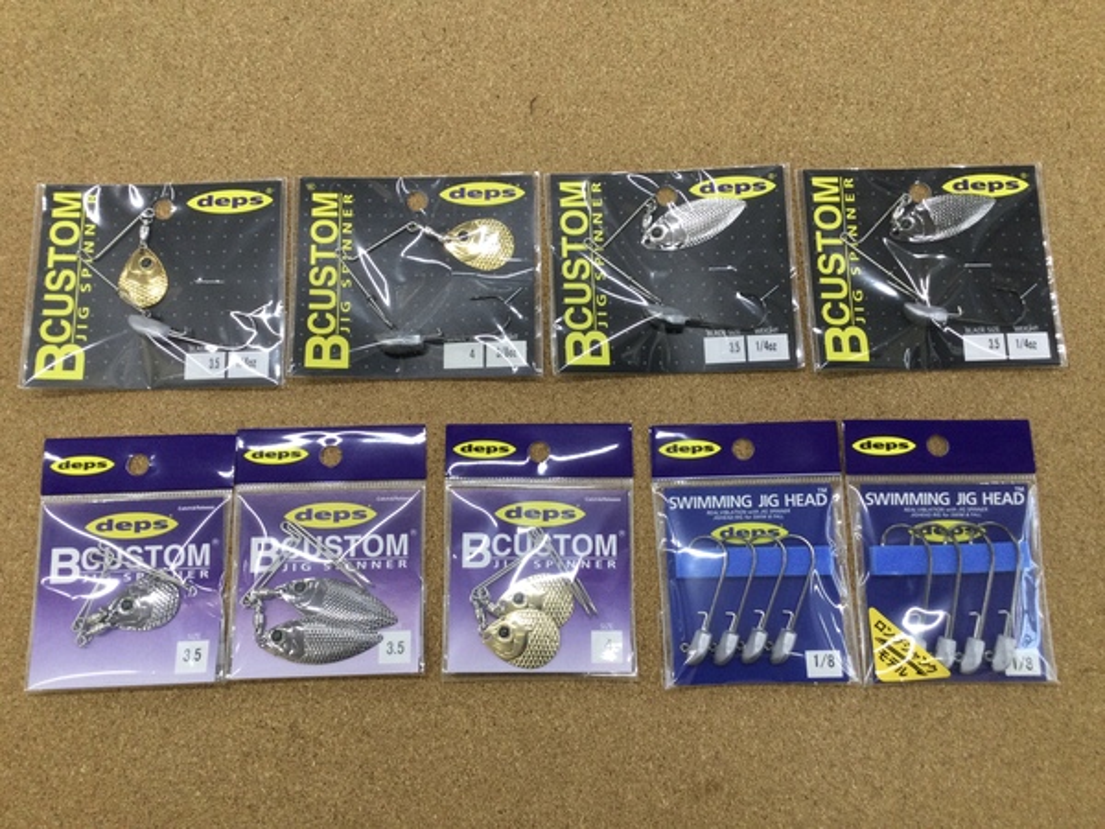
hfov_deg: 58.4
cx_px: 552
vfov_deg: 45.4
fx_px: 990
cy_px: 414
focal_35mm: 31
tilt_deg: -80.4
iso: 32
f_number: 2.4
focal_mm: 3.3
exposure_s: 1/40
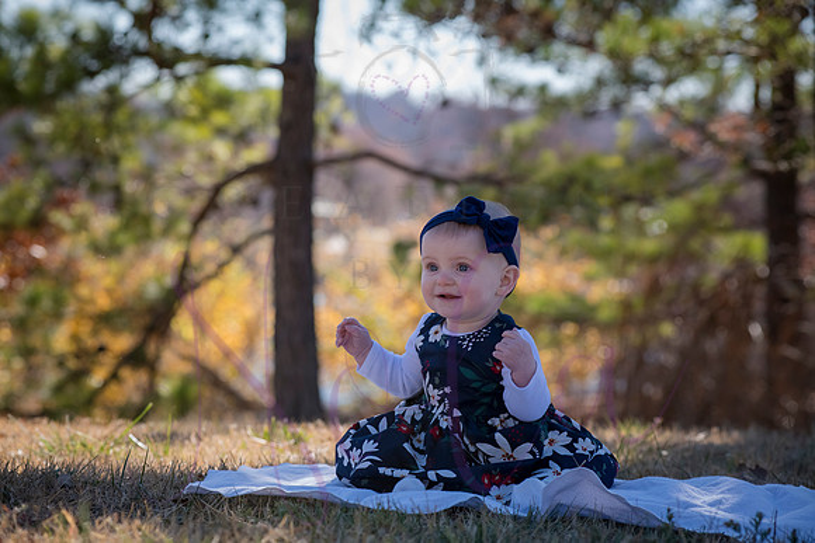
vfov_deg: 11.4
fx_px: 2717
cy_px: 272
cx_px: 408
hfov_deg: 17.1
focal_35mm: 120
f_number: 5.6
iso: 400
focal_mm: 120
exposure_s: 1/640
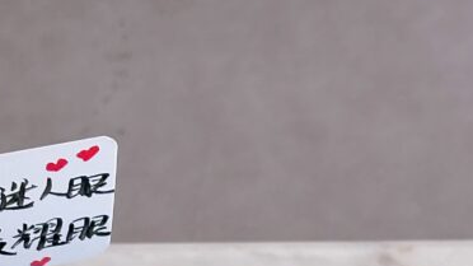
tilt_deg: -57.3
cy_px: 509
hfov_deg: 14.9
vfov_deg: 8.1
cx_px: 193
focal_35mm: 144
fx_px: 1806
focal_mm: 6.86
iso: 80
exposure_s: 1/100
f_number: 1.78
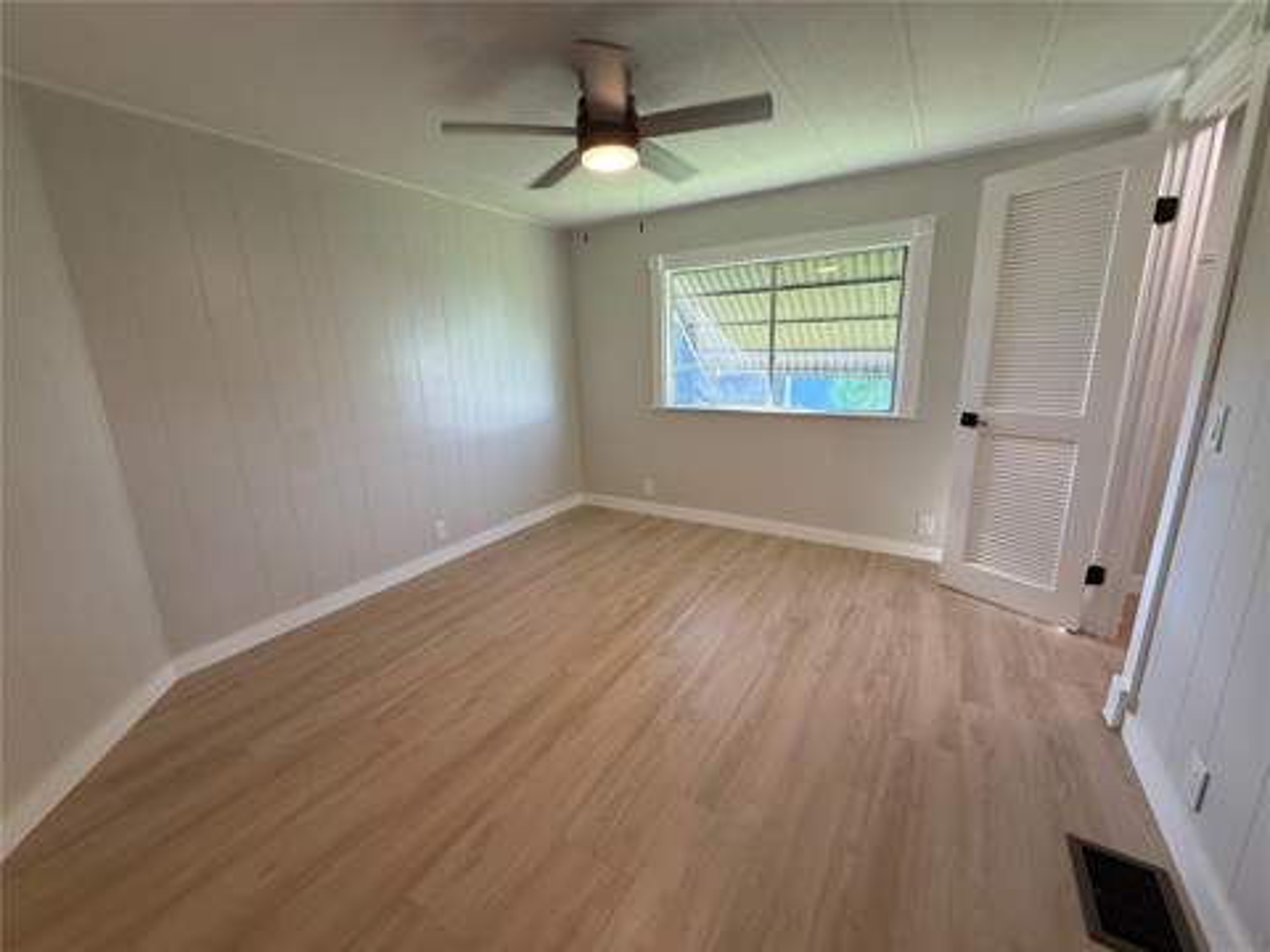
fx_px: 514
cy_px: 476
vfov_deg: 85.7
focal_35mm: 14
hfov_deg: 102.1
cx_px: 635
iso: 125
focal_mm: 2.22
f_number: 2.2
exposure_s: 1/120
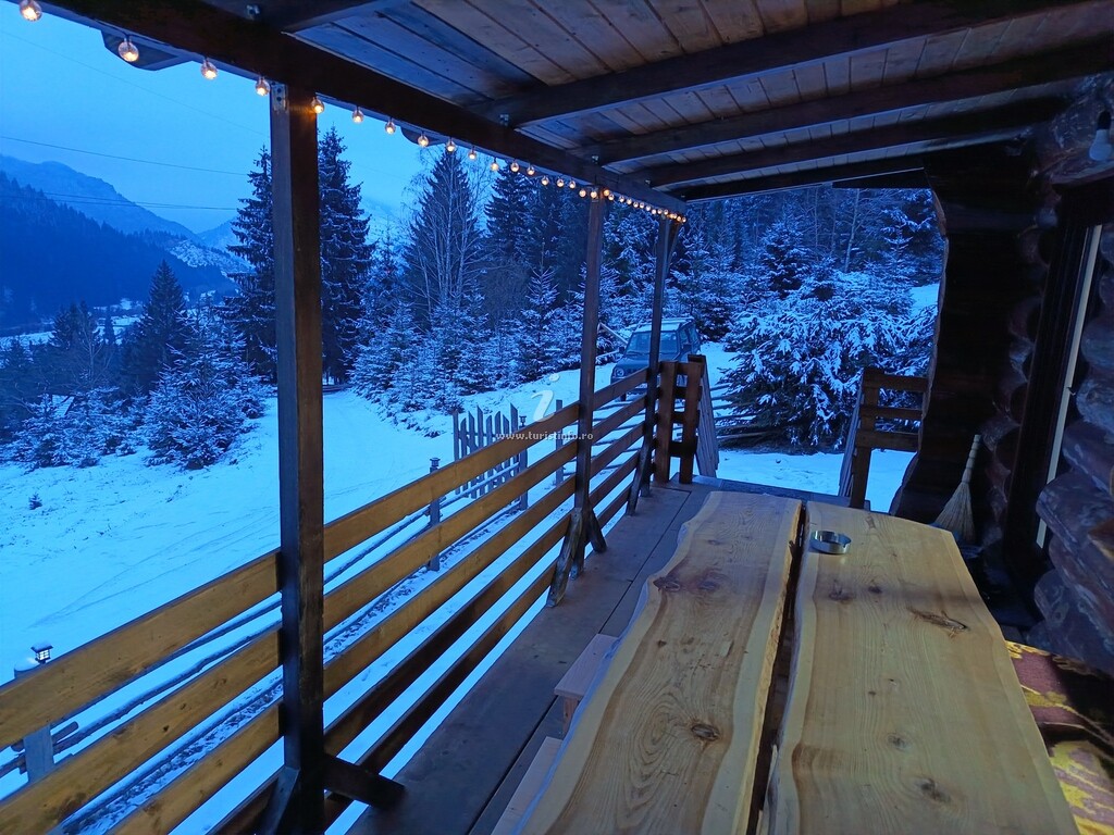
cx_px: 557
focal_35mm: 24
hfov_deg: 71.6
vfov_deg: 56.8
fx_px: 772
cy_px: 418
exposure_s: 1/33.3
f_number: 1.75
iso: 2711
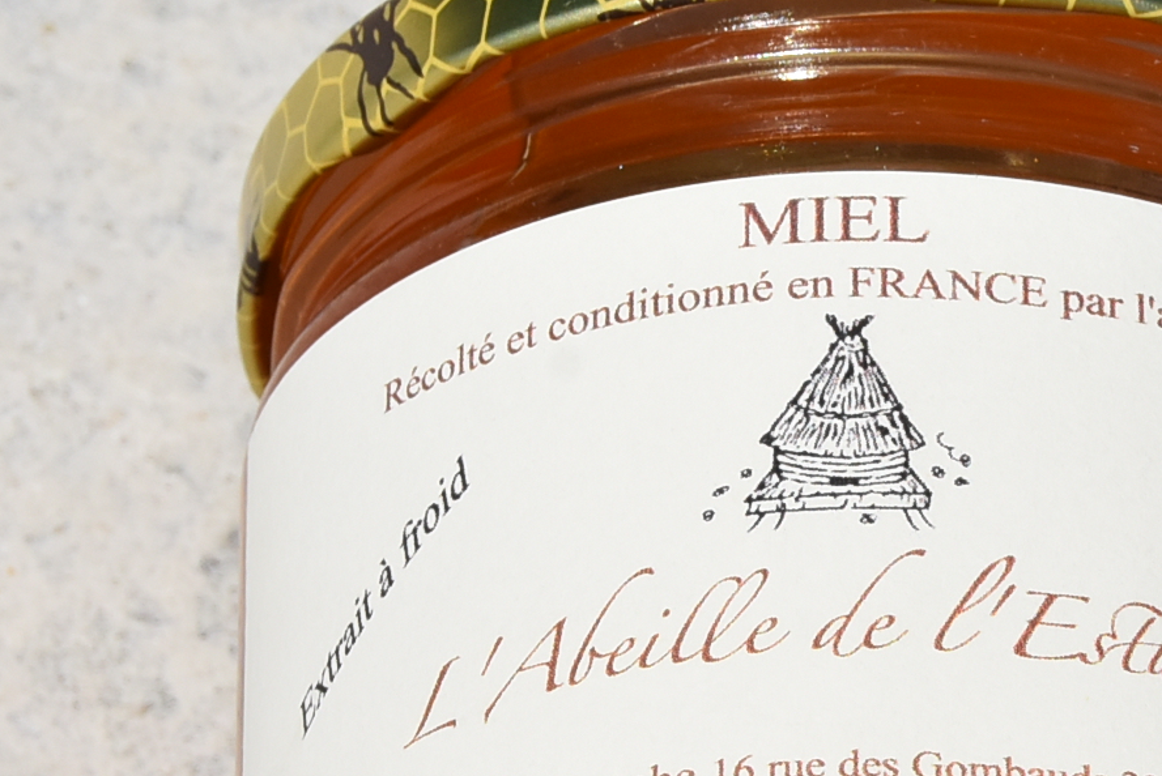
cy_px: 554
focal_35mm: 414
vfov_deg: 3.3
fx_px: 13371
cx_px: 992
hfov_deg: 5.0
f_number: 14
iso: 320
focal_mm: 82
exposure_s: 1/800
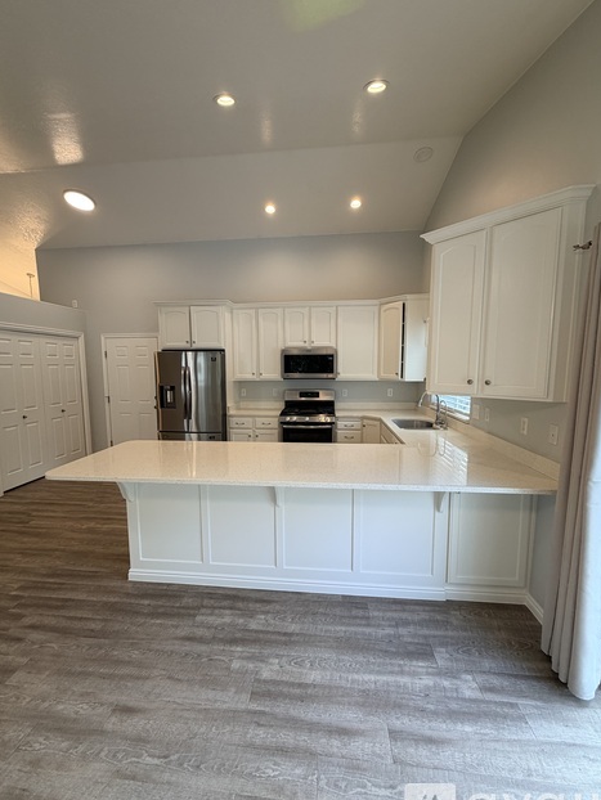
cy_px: 406
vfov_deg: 98.1
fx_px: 347
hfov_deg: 81.8
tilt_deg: -6.3
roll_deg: +0.2
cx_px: 291
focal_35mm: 15
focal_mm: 2.22
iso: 160
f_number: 2.2
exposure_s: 1/120
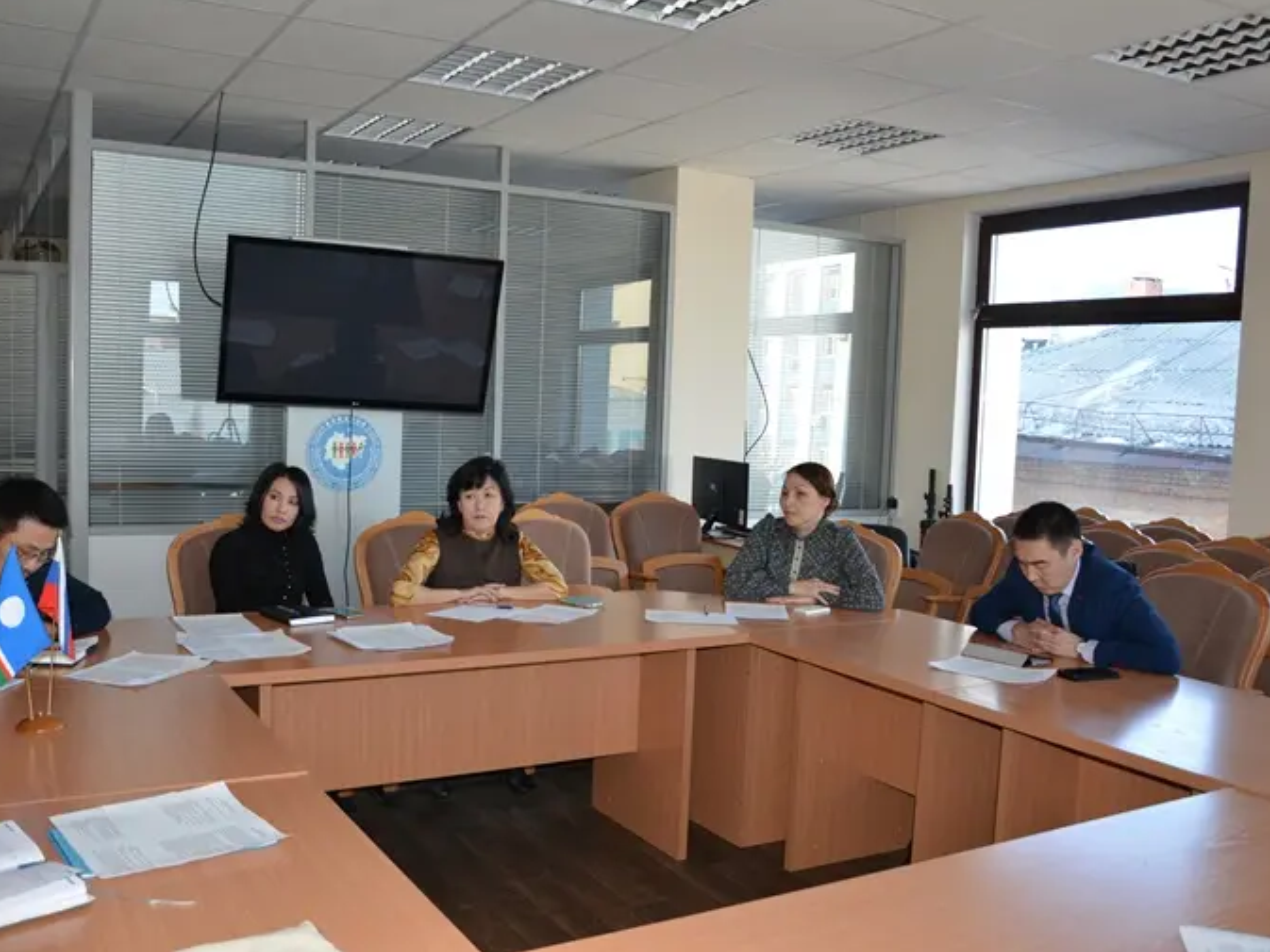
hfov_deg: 53.2
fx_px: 1268
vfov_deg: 41.2
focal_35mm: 35
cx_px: 591
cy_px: 473
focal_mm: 21
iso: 220
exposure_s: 1/125
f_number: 3.8
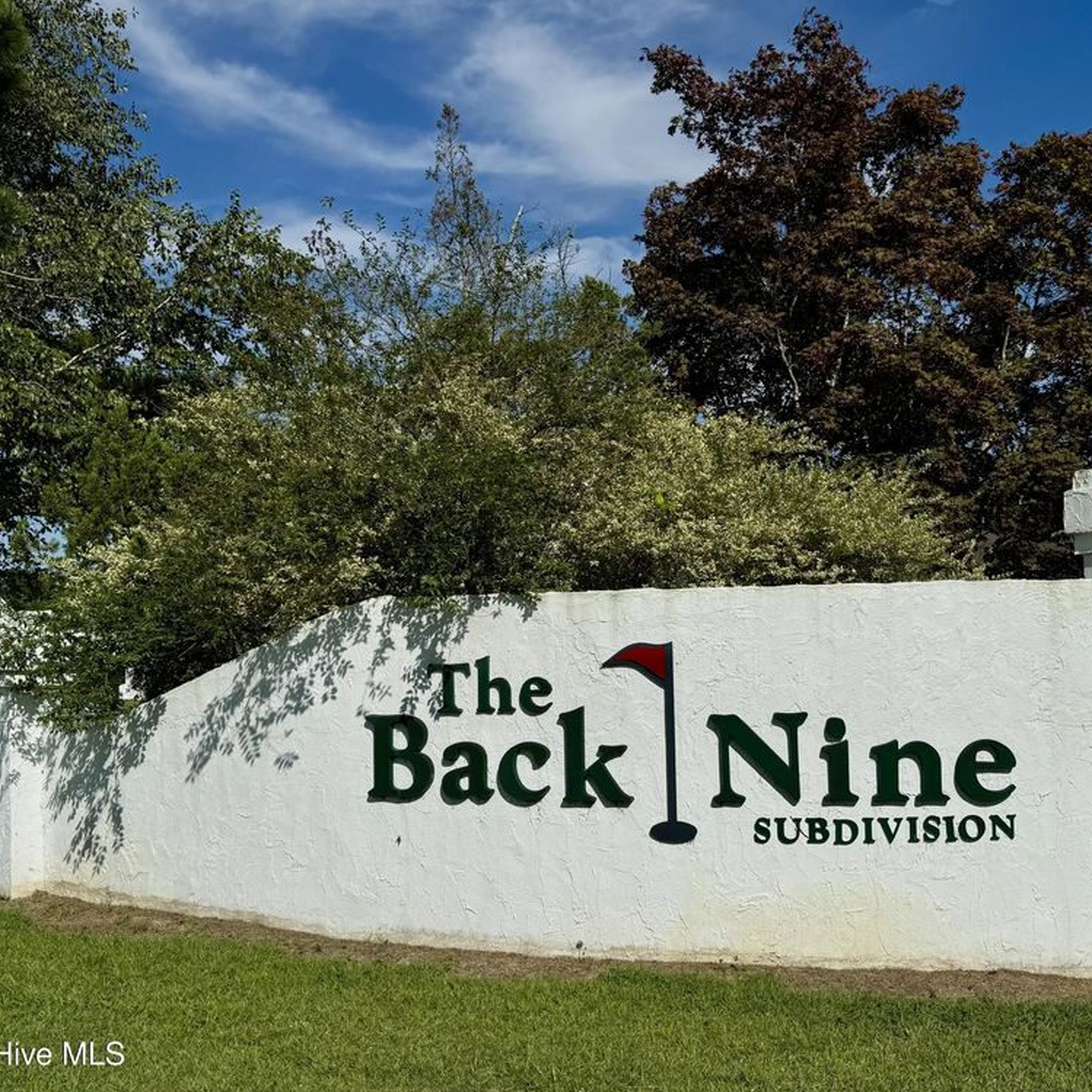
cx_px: 633
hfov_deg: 55.4
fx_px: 1035
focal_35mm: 29
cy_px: 545
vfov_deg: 55.6
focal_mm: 6.76
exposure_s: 1/20000
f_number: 1.78
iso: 64
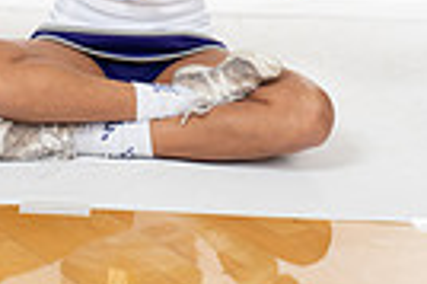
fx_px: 1516
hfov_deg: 16.0
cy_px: -405
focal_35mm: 128
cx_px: 108
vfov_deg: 9.5
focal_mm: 38
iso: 800
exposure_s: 1/320
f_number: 7.1
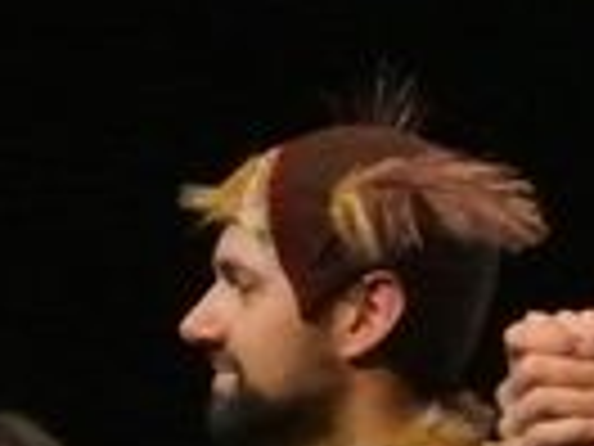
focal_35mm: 474
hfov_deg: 4.2
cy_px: 899
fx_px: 8134
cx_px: 212
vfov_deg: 3.1
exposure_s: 1/400
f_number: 3.8
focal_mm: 30
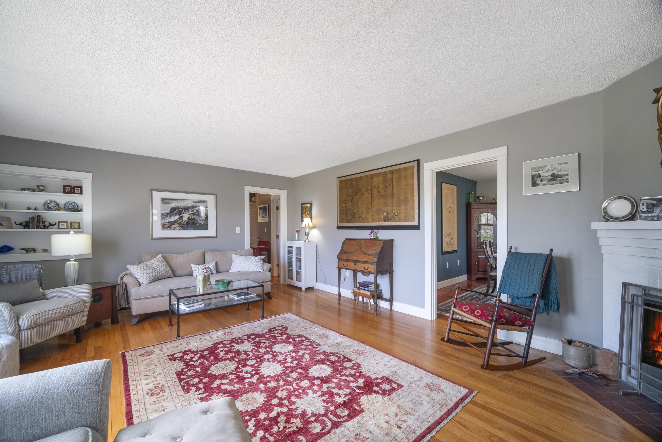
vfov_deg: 81.2
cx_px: 331
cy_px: 221
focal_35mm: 14
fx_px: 257
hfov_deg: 104.3
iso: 400
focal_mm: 9
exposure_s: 1/10
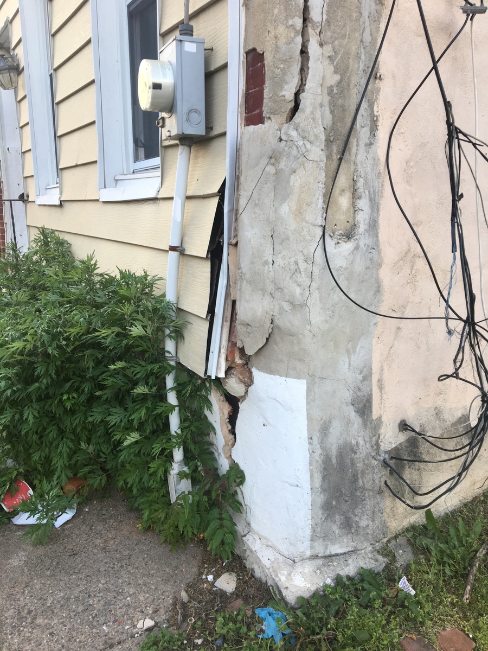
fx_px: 545
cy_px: 326
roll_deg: -0.1
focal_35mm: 29
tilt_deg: -11.2
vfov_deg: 61.7
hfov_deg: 48.2
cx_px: 244
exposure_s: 1/120
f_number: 2.2
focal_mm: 4.15
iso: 40
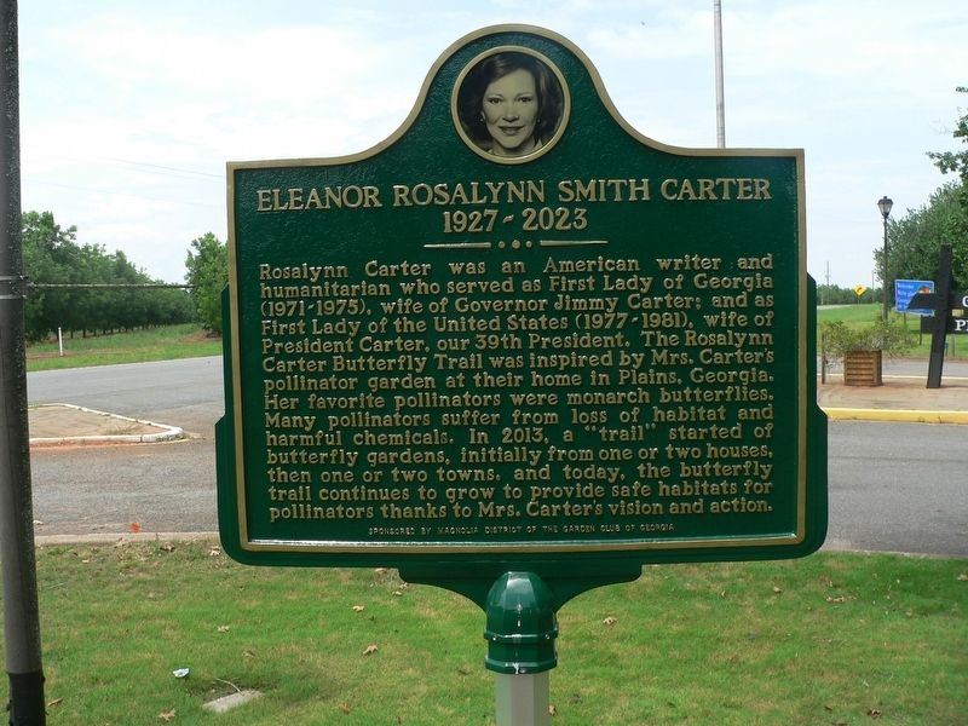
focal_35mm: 36
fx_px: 1007
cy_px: 363
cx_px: 484
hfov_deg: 51.4
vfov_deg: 39.7
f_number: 4
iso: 80
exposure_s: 1/320
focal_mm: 6
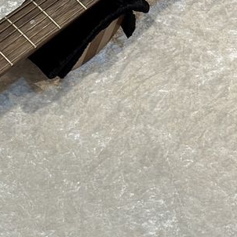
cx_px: -184
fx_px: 1510
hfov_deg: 8.6
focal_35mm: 195
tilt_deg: -62.2
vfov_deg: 8.9
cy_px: 249
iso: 50
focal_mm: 5.96
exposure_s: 1/60
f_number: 1.6
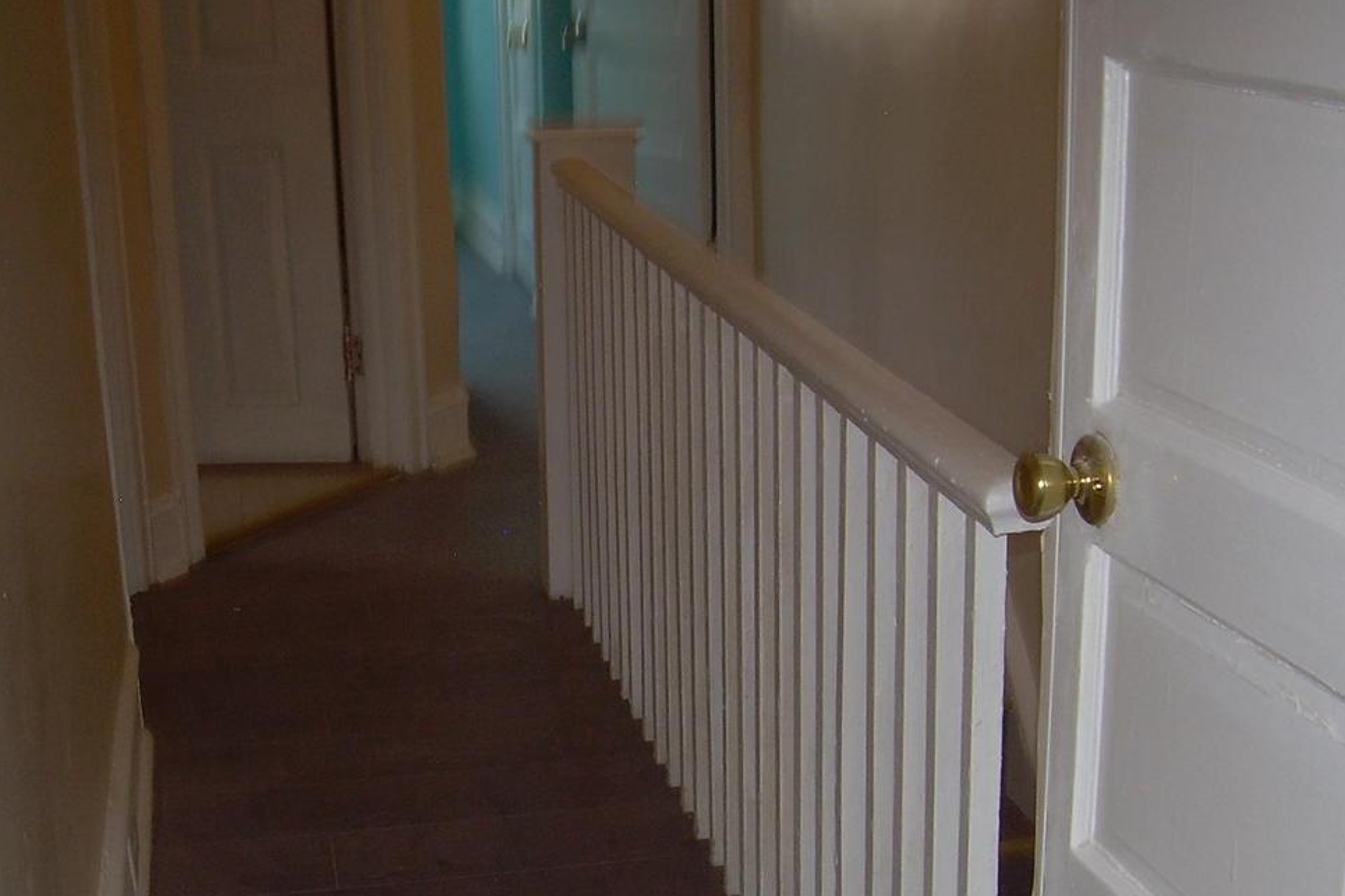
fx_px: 2204
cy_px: 621
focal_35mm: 59
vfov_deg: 22.9
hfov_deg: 33.9
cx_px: 570
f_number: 2.8
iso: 50
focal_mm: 6.3
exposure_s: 1/60
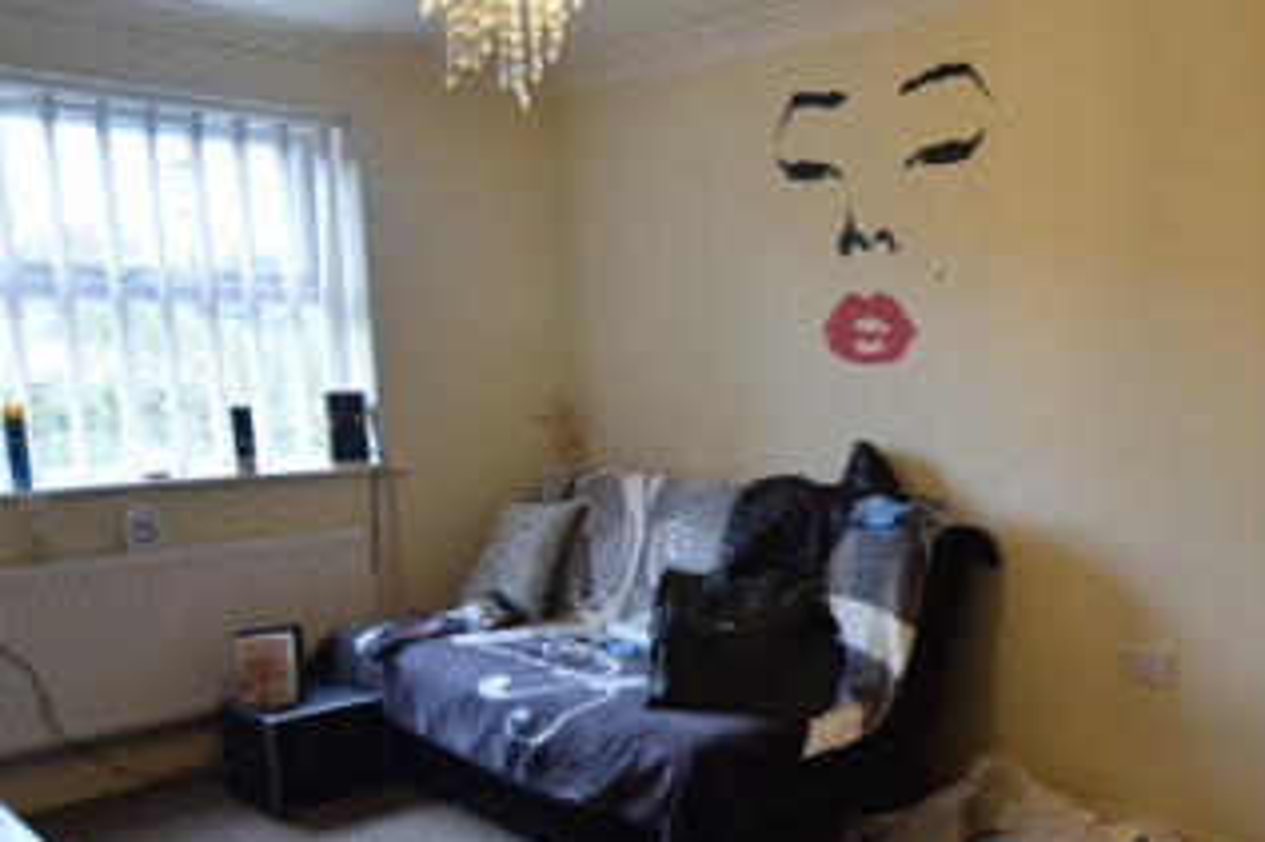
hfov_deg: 52.7
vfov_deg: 42.2
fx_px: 1089
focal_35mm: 31
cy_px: 489
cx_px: 1147
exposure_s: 1/60
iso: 450
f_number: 4
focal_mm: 10
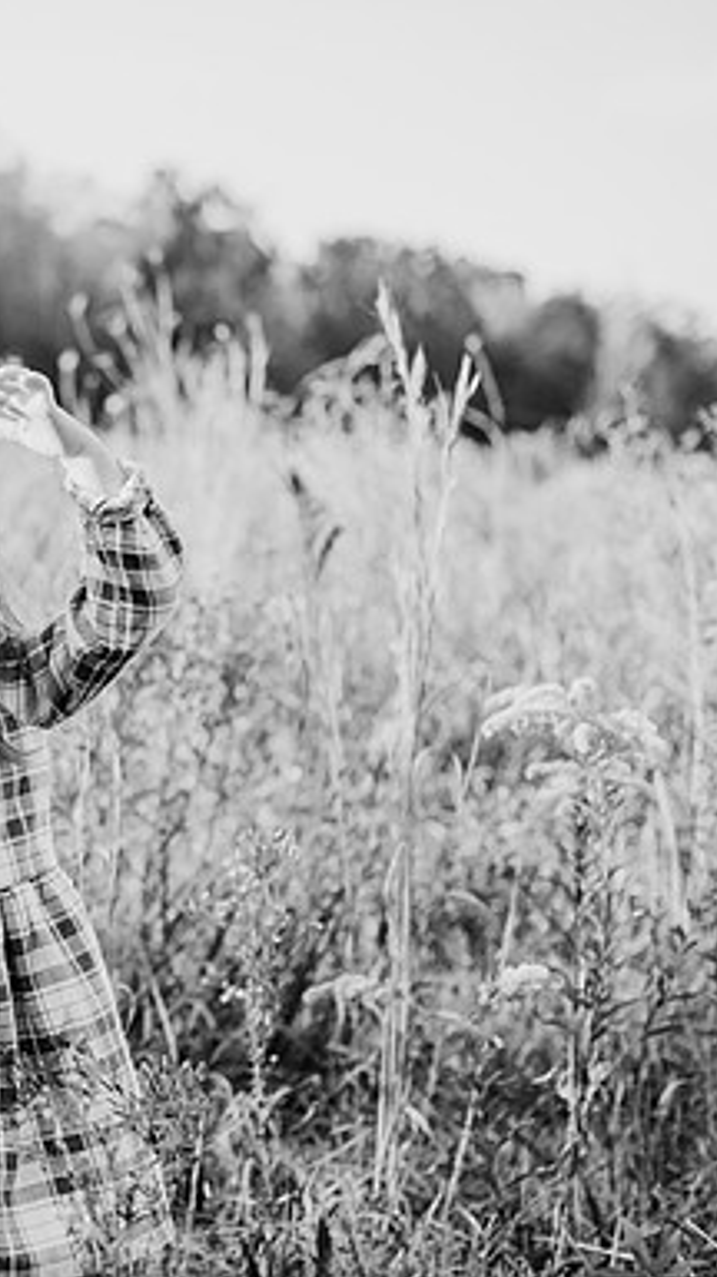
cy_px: 638
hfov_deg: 14.7
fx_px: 2675
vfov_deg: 26.9
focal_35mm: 79
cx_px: -173
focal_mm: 50
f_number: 2.8
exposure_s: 1/1000
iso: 500
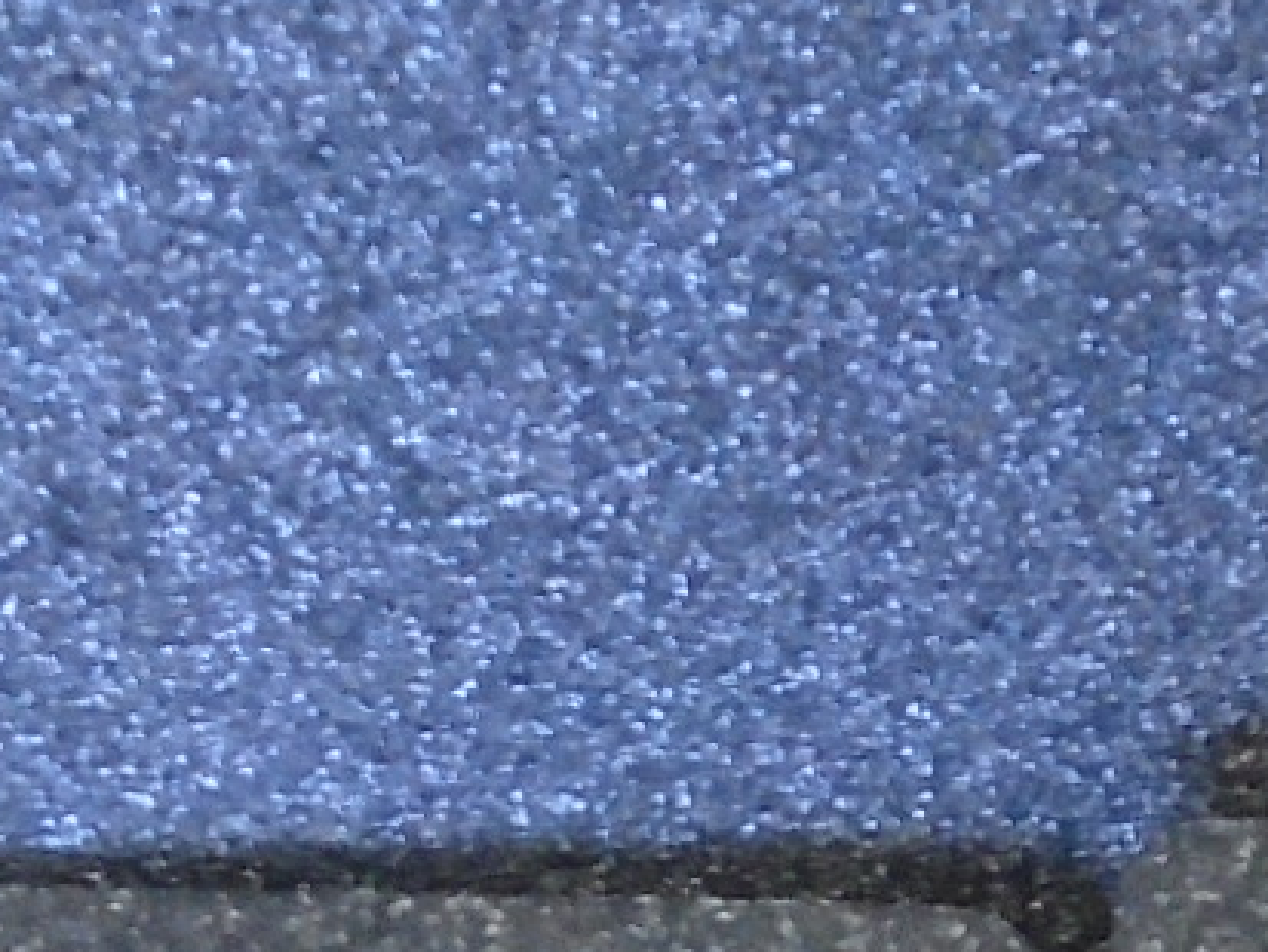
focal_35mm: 163
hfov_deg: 12.1
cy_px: 2712
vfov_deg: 8.0
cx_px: 1032
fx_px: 5973
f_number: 3.2
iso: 400
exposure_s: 1/15
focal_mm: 4.6
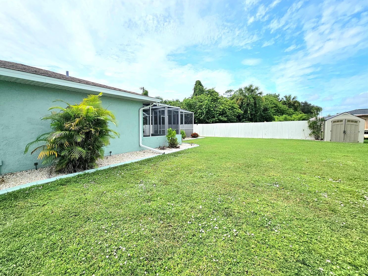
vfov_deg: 85.6
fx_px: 149
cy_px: 132
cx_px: 170
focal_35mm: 14
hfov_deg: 101.9
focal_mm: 2.2
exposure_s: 1/5000
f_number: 2.2
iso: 50
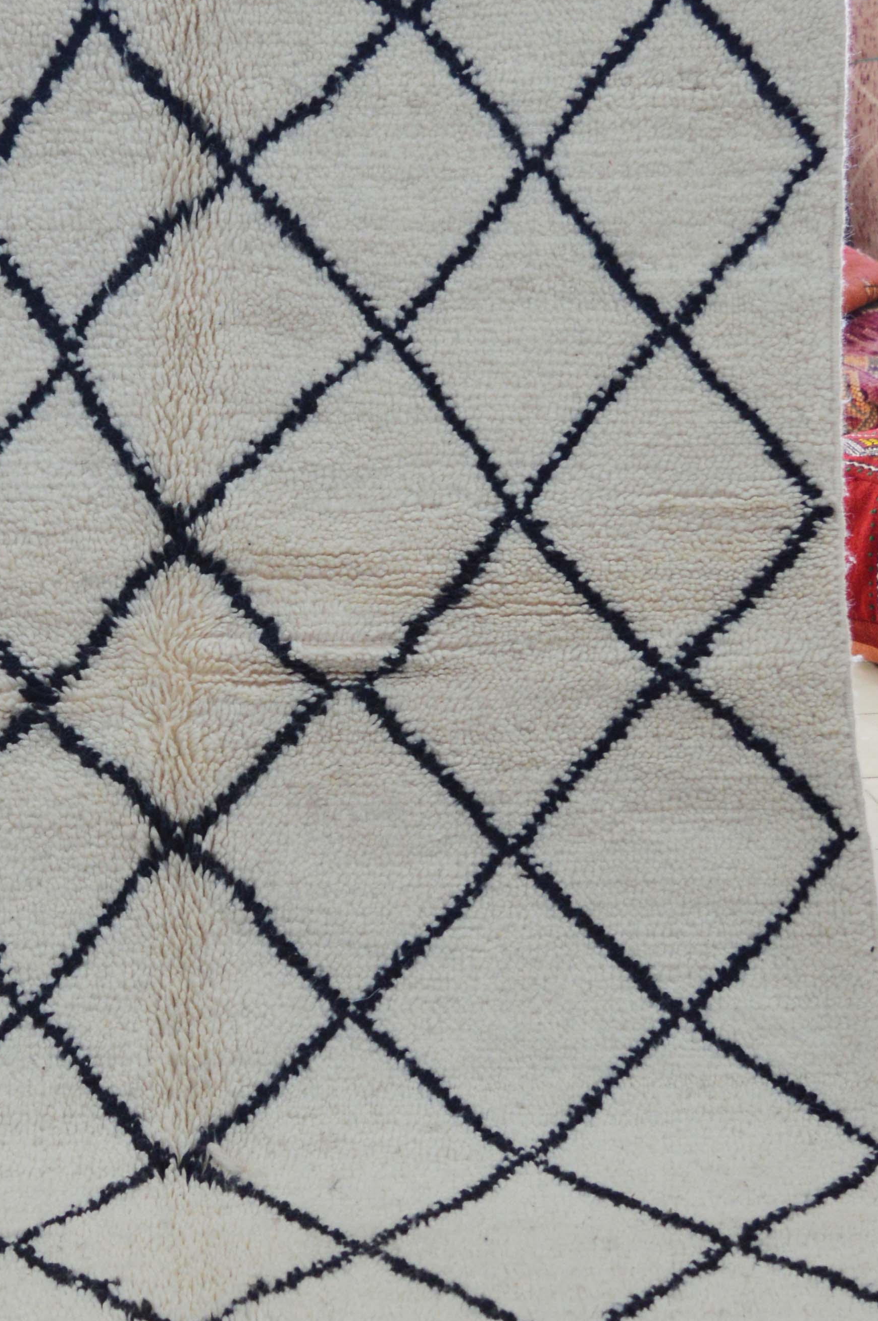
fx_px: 2529
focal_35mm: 69
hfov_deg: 19.5
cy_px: 526
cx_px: 173
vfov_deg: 29.2
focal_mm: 20
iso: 400
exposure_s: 1/60
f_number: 4
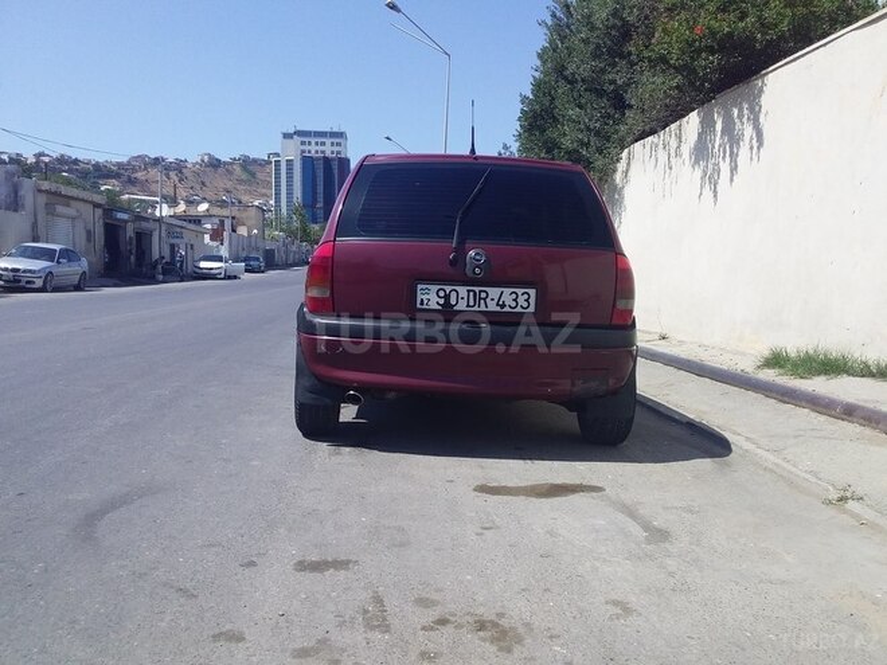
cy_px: 332
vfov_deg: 45.4
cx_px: 444
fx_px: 794
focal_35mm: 31
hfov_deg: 58.4
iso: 40
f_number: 2.2
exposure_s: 1/1378
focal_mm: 3.3
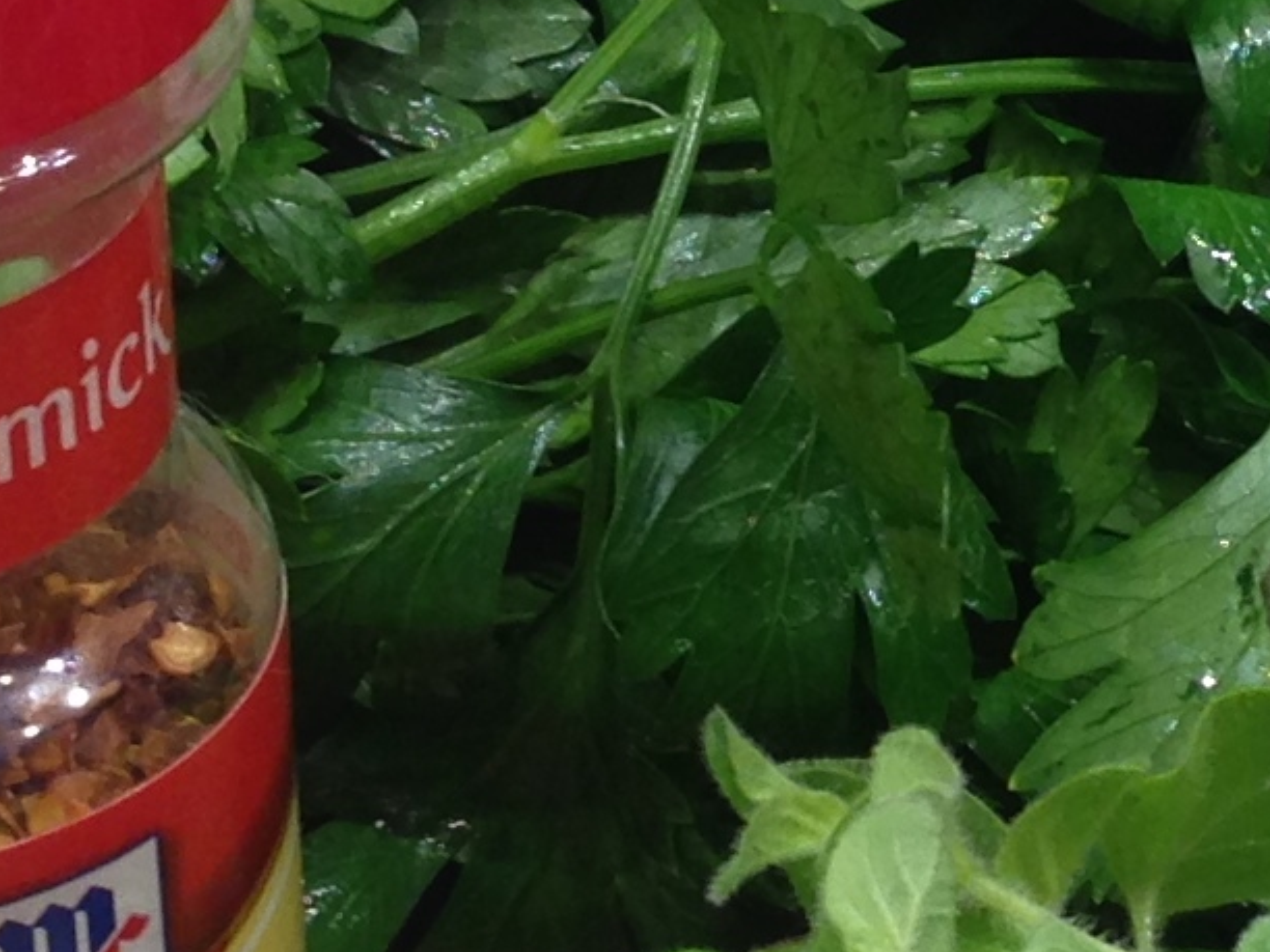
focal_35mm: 176
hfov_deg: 11.1
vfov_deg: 8.4
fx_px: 6457
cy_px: 183
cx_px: 1285
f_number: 2.4
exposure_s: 1/30
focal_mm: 4.12
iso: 50
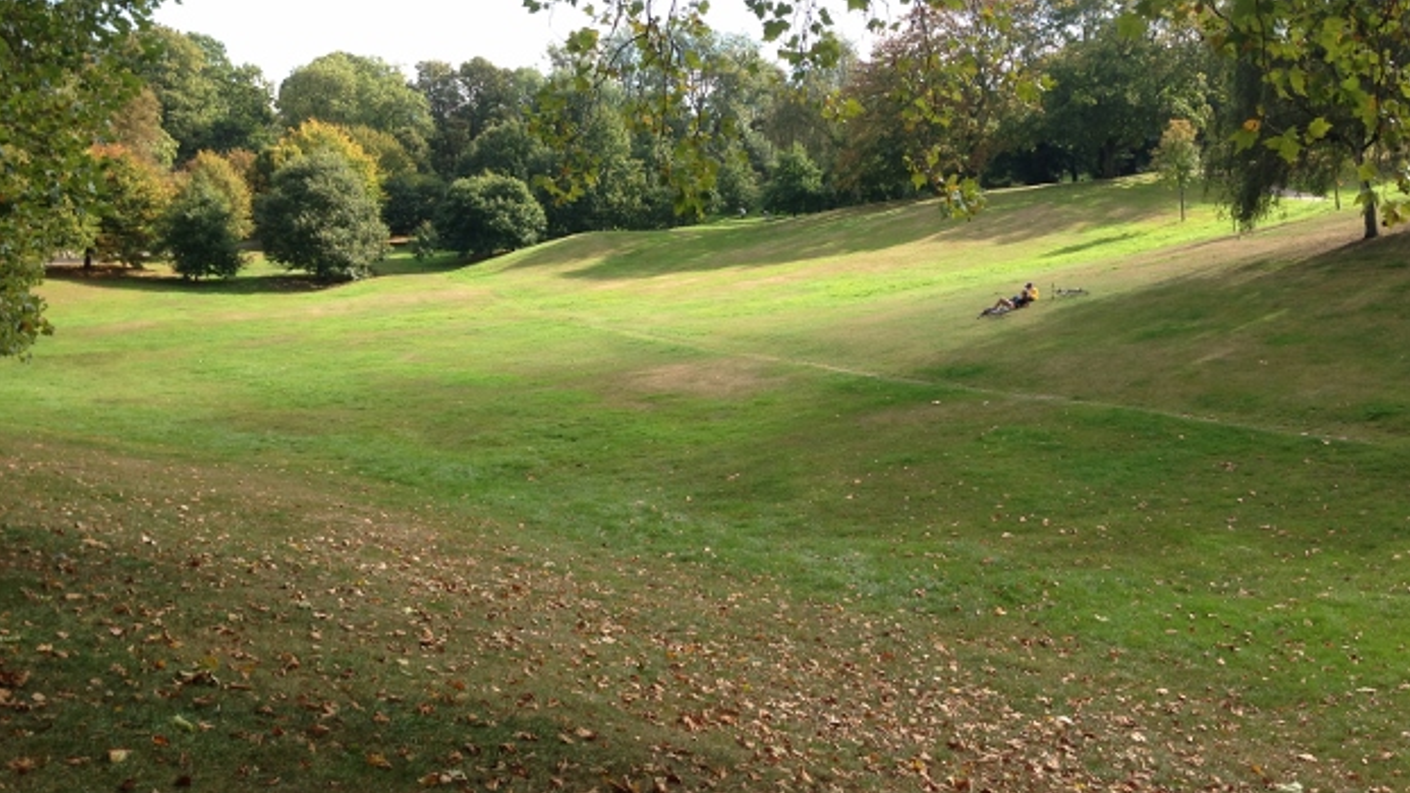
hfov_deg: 54.0
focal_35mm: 37
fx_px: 1383
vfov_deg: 31.8
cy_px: 285
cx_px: 721
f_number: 2.4
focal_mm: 4.12
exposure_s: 1/455
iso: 50
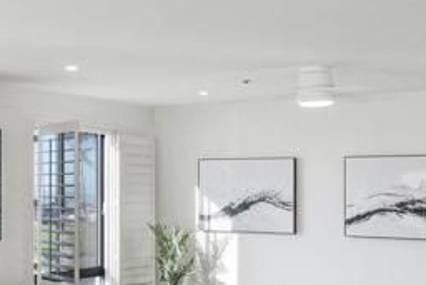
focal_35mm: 64
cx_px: -72
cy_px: 264
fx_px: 758
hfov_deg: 27.9
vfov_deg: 20.8
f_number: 10
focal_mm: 16
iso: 500
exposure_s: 1/30
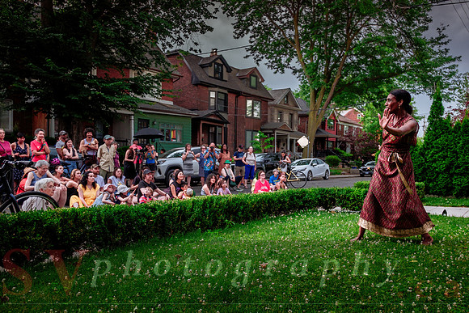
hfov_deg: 67.3
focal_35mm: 27
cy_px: 173
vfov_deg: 48.0
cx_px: 259
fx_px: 351
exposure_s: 1/250
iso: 500
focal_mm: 16
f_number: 2.8
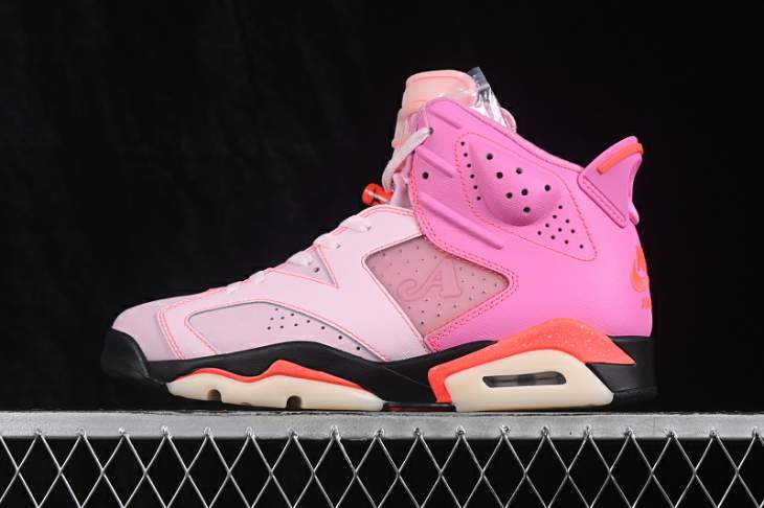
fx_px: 1591
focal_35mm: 75
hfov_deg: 27.0
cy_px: 254
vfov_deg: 18.2
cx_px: 382
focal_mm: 50
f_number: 8
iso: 160
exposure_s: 1/80
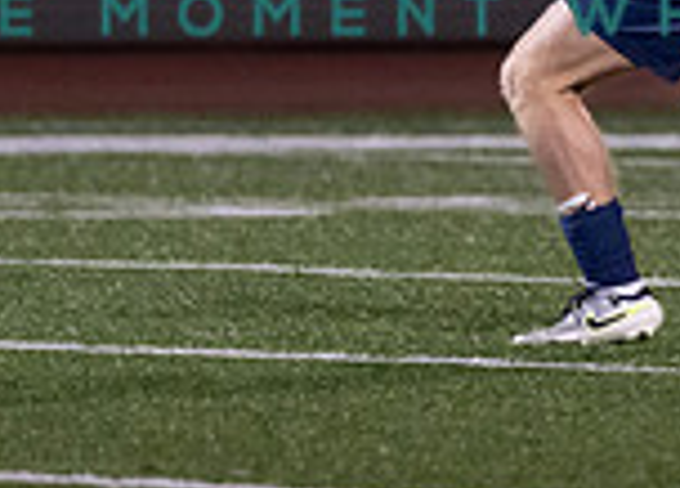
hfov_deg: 1.6
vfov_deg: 1.2
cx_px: 663
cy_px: -266
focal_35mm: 1228
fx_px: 23747
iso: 2500
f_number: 2.8
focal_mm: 200
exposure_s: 1/1000
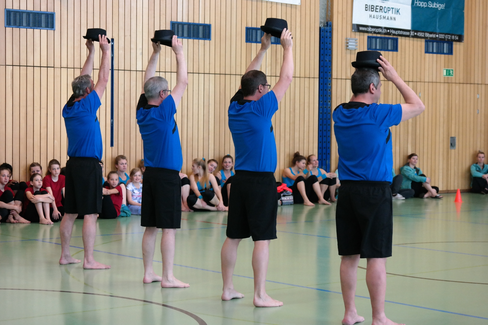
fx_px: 1125
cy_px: 162
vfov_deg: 16.4
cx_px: 244
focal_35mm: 83
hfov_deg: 24.5
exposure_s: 1/125
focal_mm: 54
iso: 1600
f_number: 5
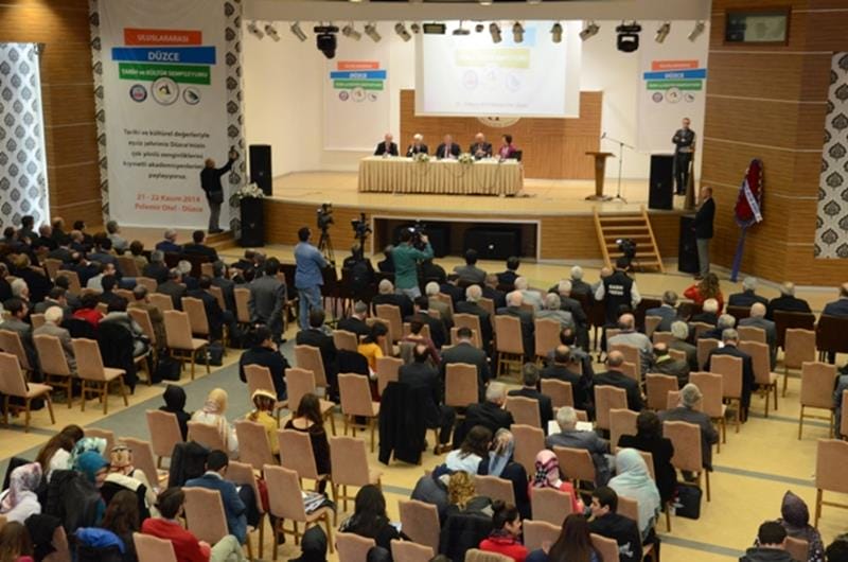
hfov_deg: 37.9
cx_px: 424
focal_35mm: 52
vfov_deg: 25.6
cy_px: 281
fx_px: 1234
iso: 2000
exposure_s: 1/8
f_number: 9
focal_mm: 35
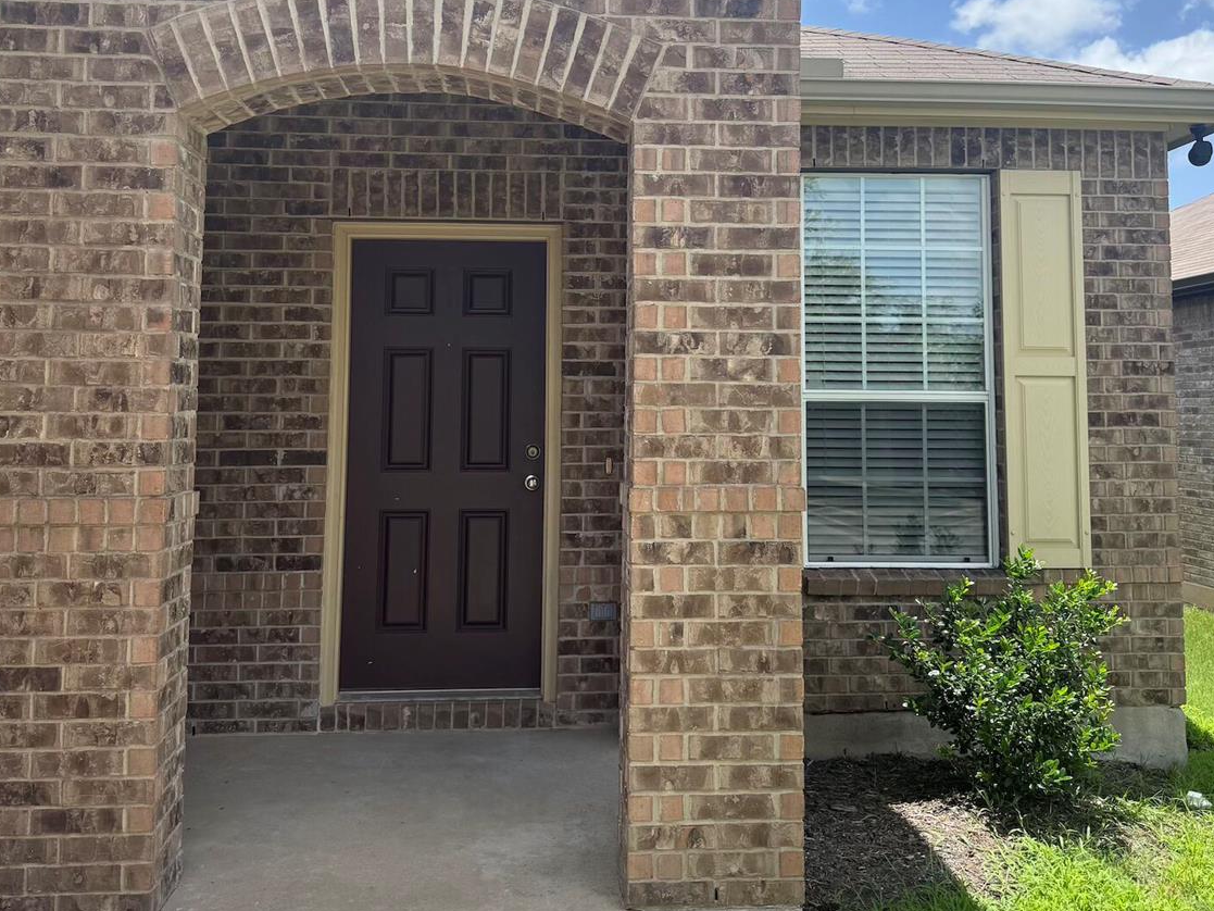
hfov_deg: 55.3
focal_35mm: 33
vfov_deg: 42.5
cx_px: 618
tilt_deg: +5.1
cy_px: 325
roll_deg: +0.4
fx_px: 1157
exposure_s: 1/2907
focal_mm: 6.76
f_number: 1.78
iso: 100
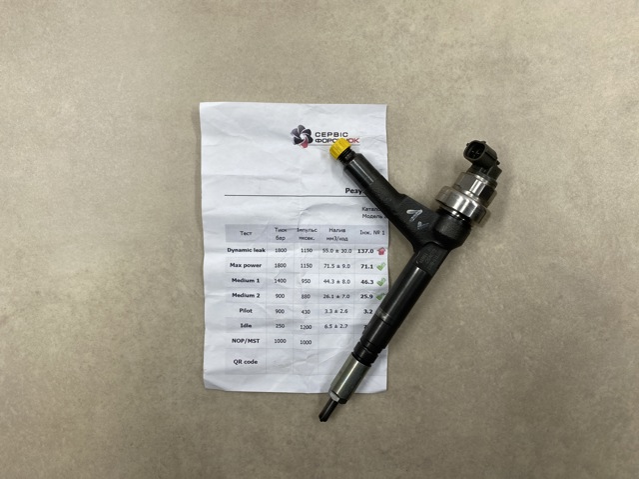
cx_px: 320
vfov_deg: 53.0
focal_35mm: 26
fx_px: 480
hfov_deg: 67.3
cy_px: 240
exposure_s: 1/269
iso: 32
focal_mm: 4.25
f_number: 1.8
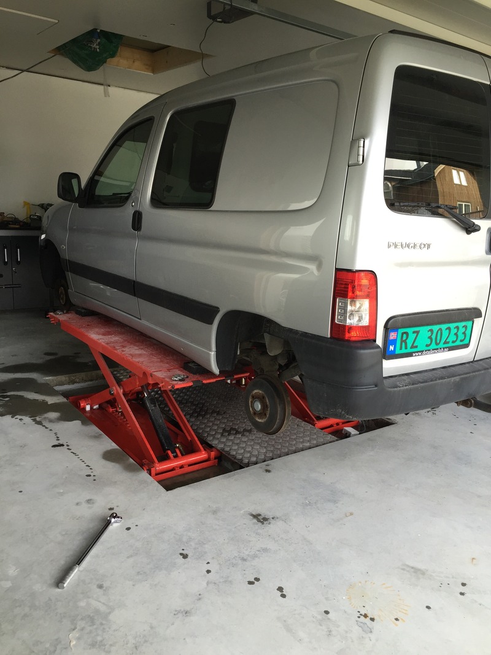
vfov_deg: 61.7
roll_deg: -2.3
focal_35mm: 29
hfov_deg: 48.2
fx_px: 549
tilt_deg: -13.3
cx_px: 246
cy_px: 328
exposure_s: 1/120
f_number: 2.2
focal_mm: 4.15
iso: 50
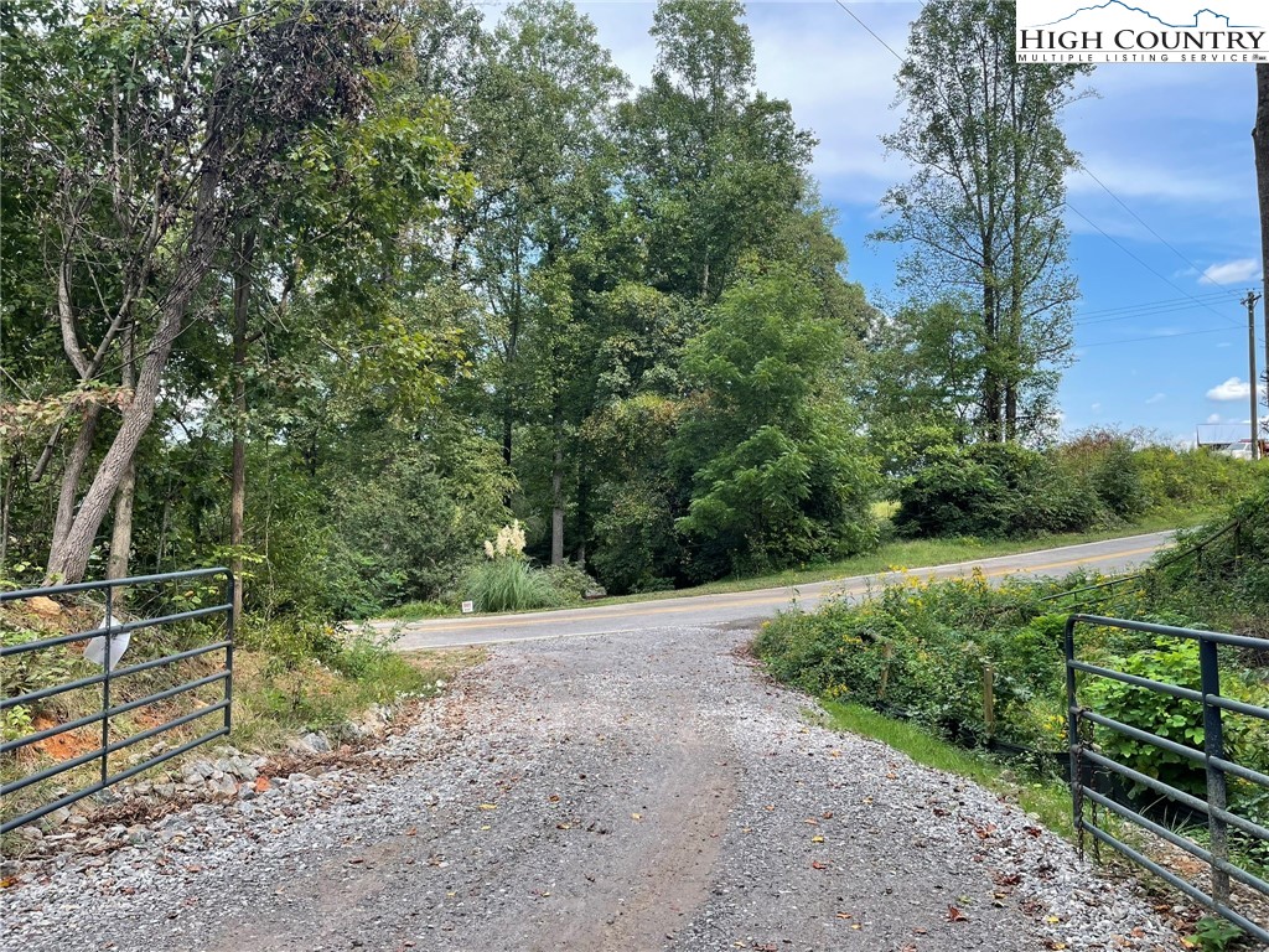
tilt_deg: +2.1
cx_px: 634
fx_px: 953
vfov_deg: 53.1
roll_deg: +0.2
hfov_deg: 67.3
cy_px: 476
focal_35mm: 26
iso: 32
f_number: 1.6
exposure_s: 1/910
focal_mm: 4.2
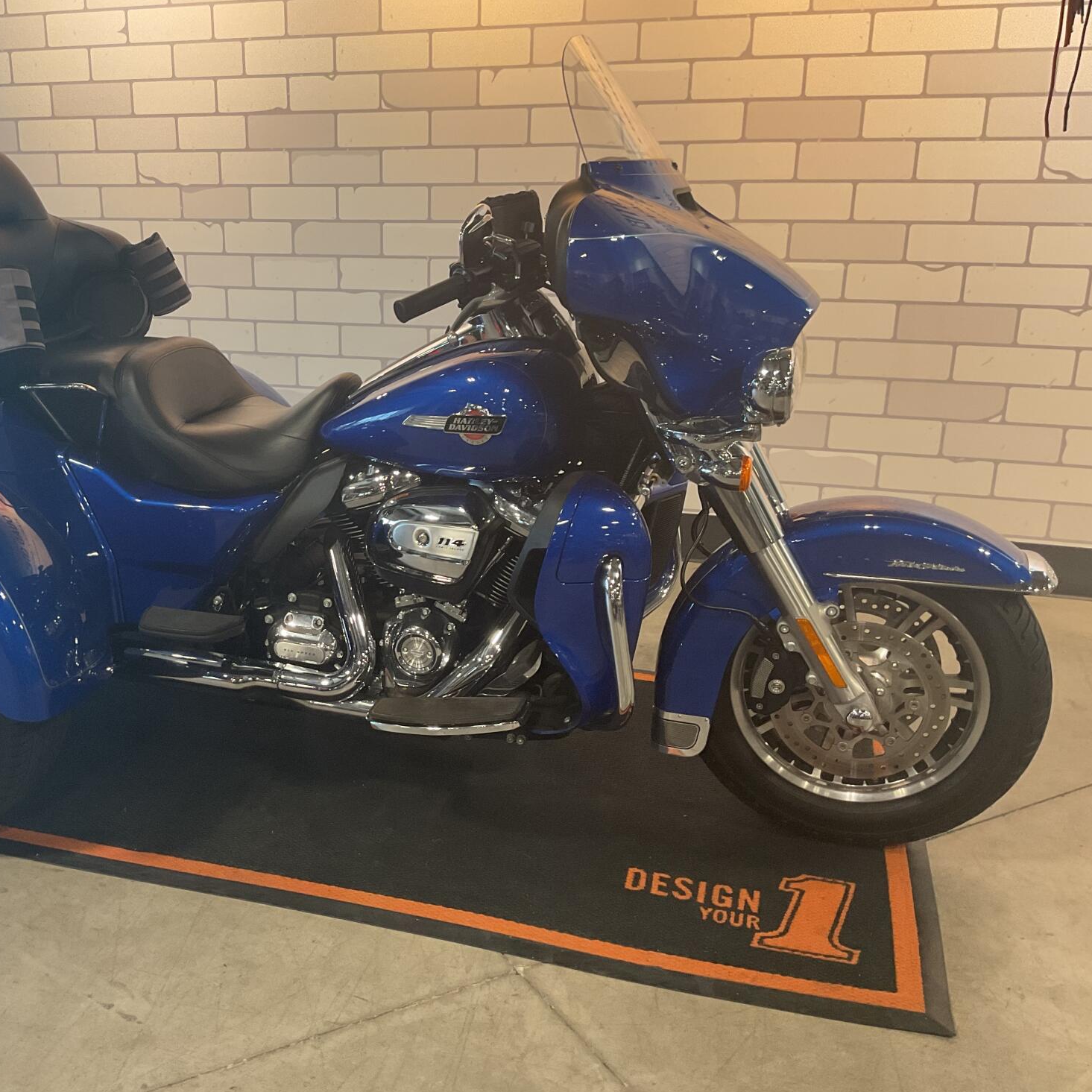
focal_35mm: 35
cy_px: 546
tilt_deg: -18.2
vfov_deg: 47.2
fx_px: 1249
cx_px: 358
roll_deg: +1.4
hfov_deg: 46.4
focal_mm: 3
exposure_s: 1/60
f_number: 1.8
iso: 80
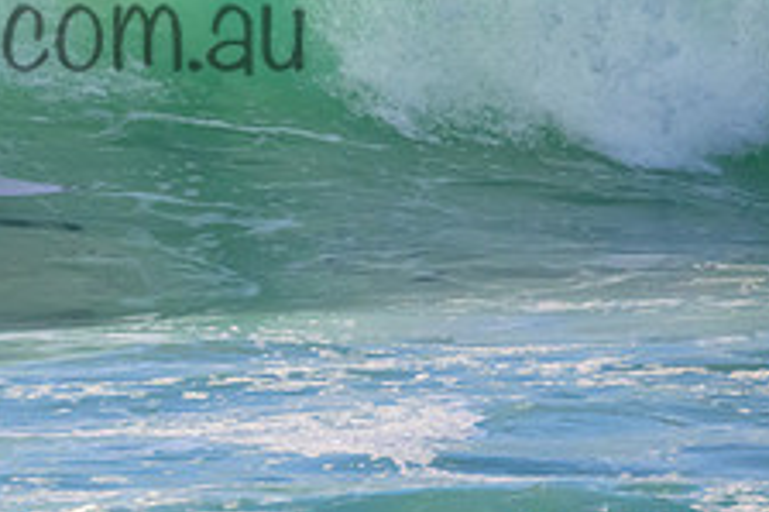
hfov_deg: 1.0
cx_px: -58
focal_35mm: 2073
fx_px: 44248
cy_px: -9
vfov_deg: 0.7
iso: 2000
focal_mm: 800
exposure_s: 1/1600
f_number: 11
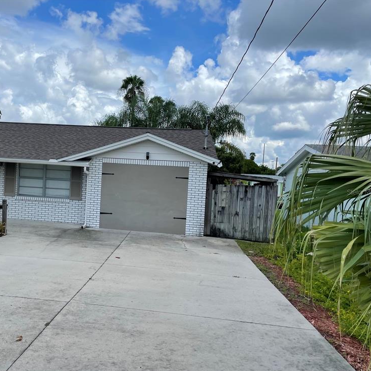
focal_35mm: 32
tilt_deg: -1.4
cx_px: 119
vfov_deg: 51.1
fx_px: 388
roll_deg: -2.6
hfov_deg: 50.1
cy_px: 192
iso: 32
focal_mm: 4.2
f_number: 1.6
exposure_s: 1/4464
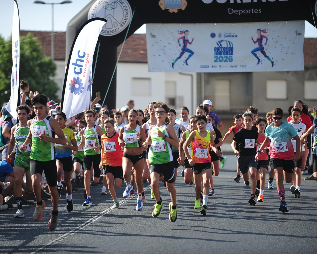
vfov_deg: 6.8
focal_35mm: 226
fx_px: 2121
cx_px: 148
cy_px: 127
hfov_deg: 8.5
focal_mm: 200
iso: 160
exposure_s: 1/1250
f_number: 2.8
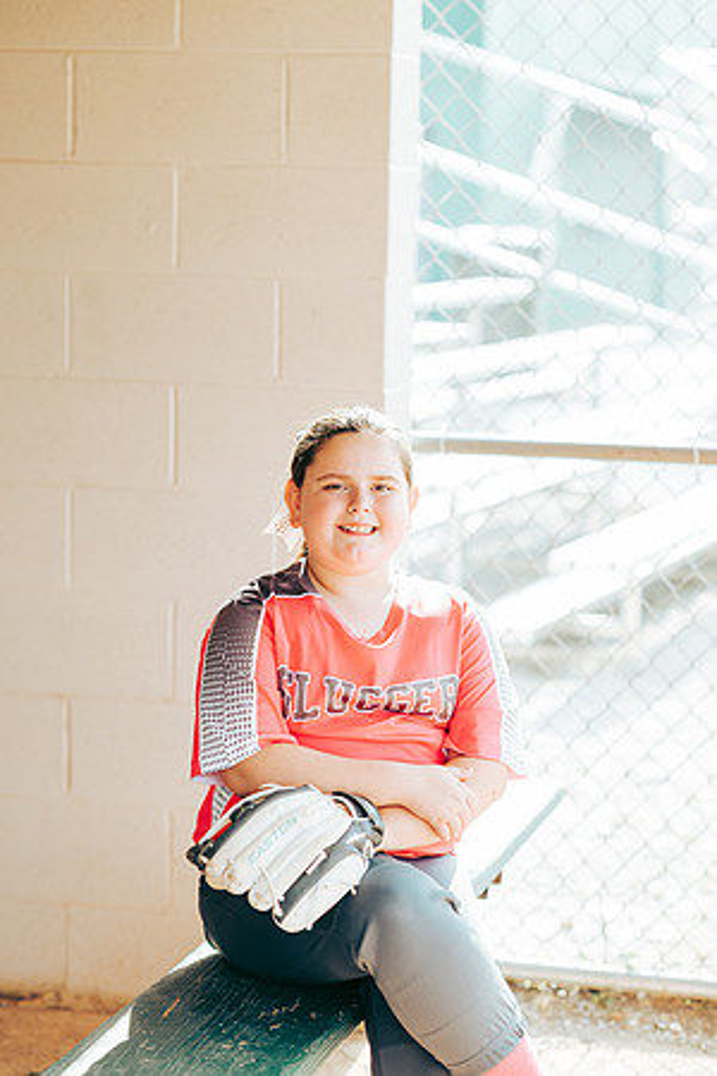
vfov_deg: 23.9
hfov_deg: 16.1
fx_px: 2539
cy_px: 538
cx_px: 358
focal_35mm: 85
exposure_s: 1/400
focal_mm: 85
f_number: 2.8
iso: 160
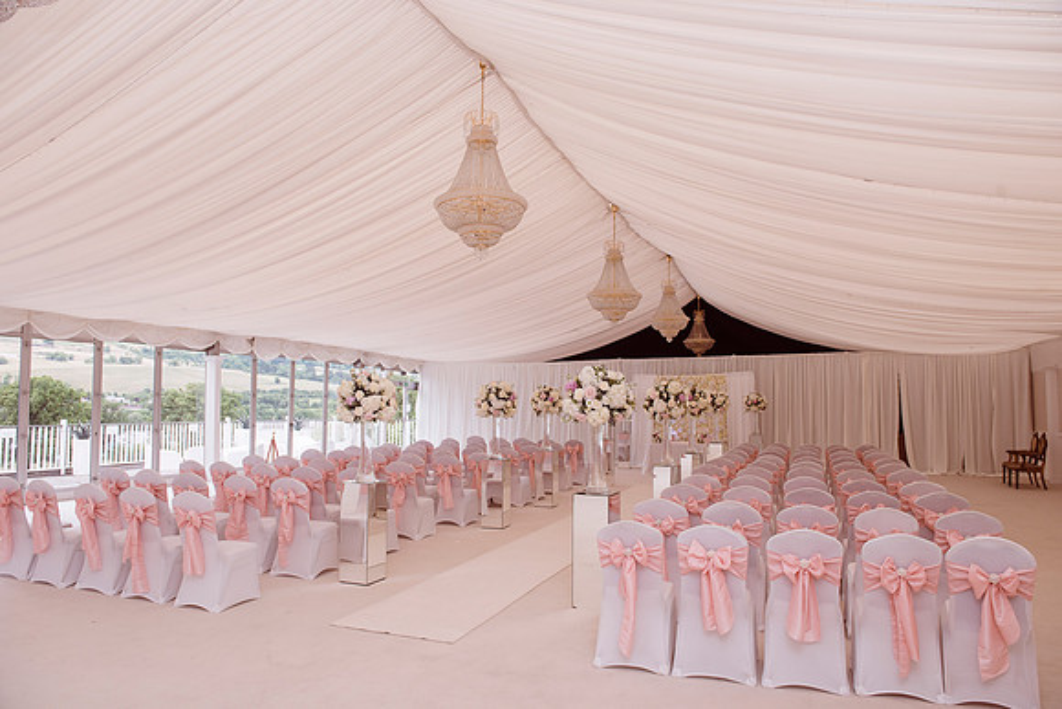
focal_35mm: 24
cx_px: 531
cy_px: 354
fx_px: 708
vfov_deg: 53.2
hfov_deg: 73.7
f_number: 5.6
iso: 320
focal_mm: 24
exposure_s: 1/250
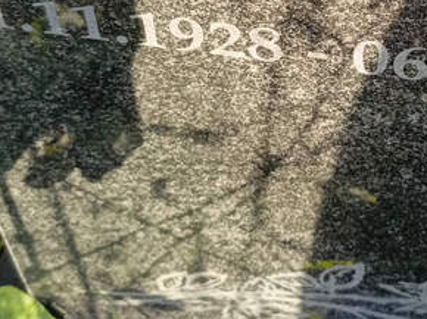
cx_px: 374
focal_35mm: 69
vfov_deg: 20.4
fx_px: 850
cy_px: -24
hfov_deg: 27.3
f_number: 1.69
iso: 111
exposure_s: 1/148
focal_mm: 4.76
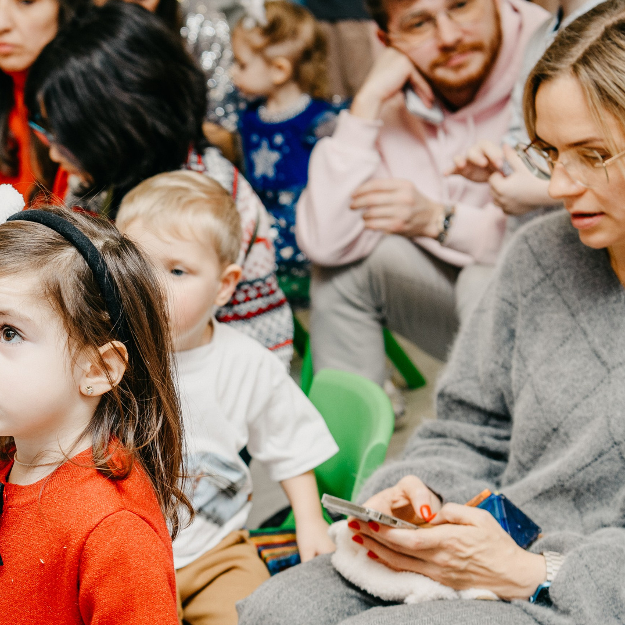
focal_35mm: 93
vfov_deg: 18.6
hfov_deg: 18.1
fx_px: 1900
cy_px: 451
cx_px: -48
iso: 250
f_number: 4
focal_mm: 46
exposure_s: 1/160
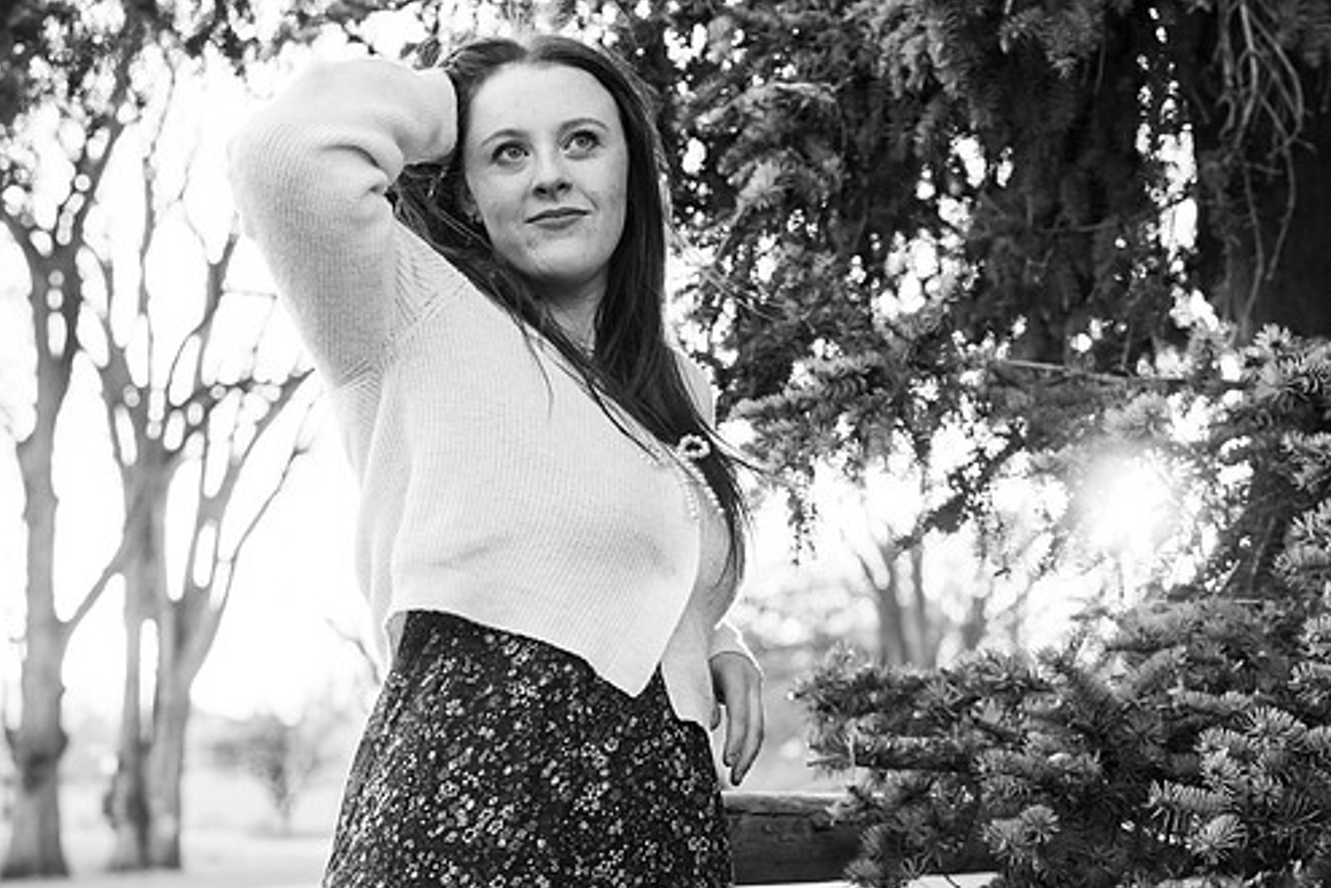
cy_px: 472
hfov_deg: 24.8
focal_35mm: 82
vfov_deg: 16.7
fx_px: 3031
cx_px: 688
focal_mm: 70
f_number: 5.6
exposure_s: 1/500
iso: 2000
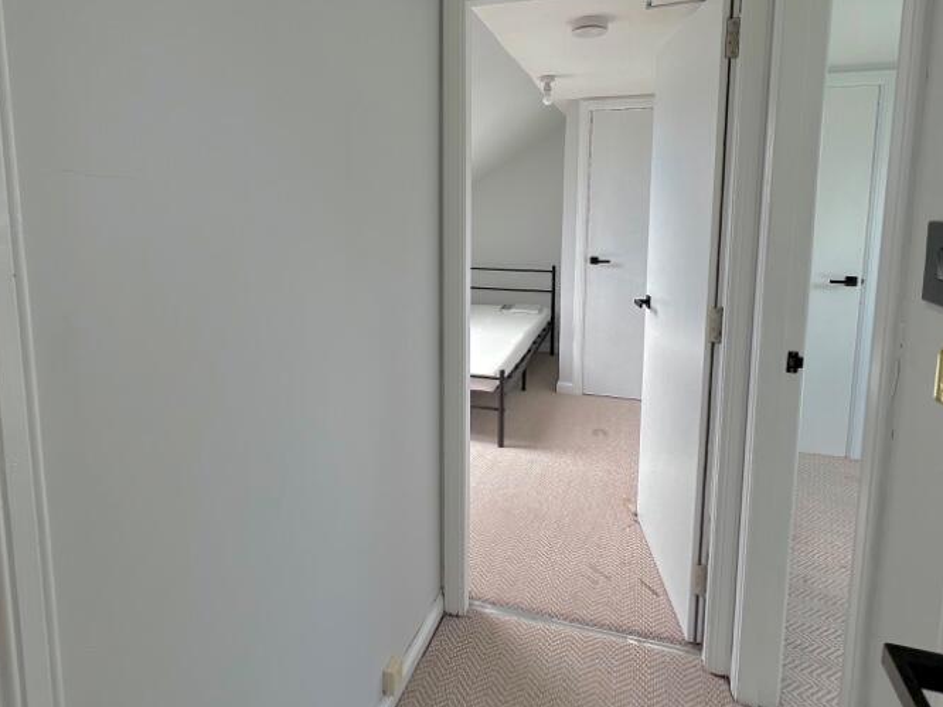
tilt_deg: -7.8
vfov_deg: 65.3
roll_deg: -0.1
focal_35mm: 20
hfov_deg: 81.7
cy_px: 282
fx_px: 545
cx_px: 459
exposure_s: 1/100
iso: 40
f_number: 1.8
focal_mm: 1.57
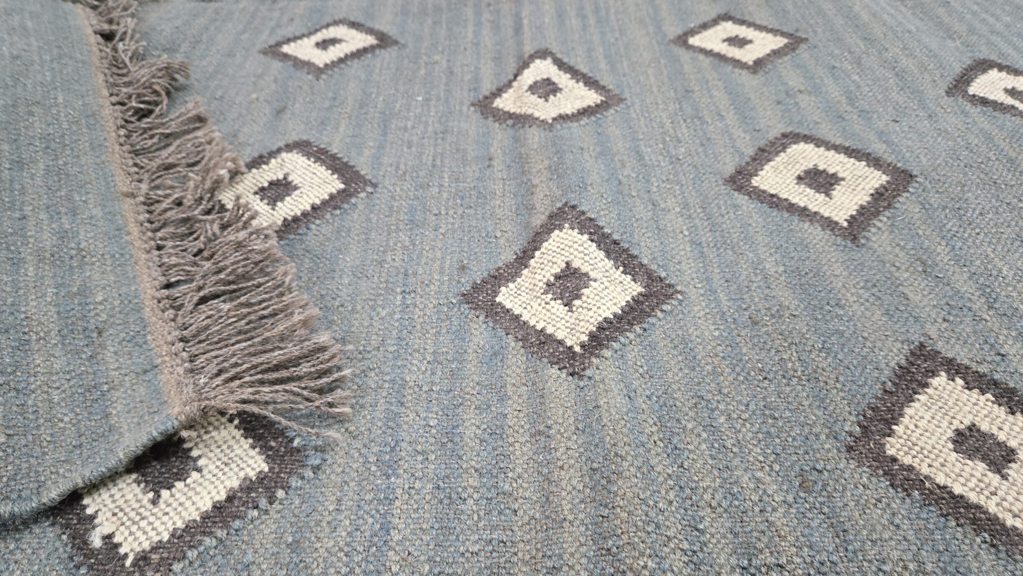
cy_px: 397
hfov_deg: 71.9
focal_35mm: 26
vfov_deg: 43.6
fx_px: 705
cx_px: 516
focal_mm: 5.4
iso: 1000
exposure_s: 1/100
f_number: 1.8
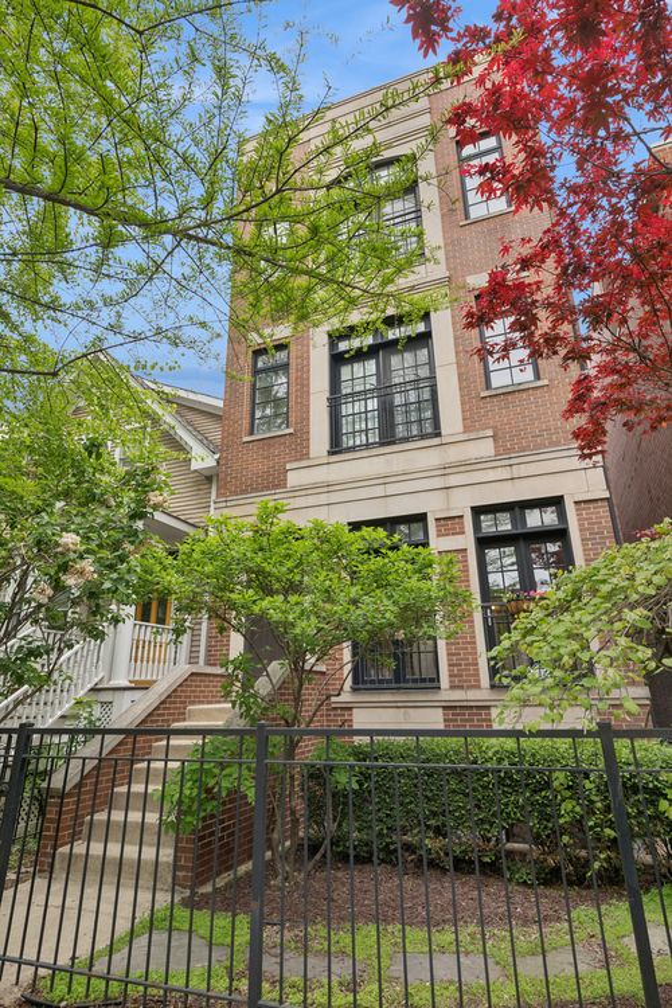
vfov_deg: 86.9
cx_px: 336
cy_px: 504
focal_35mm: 19
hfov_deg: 64.6
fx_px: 532
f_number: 8
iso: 250
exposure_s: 1/125
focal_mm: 19
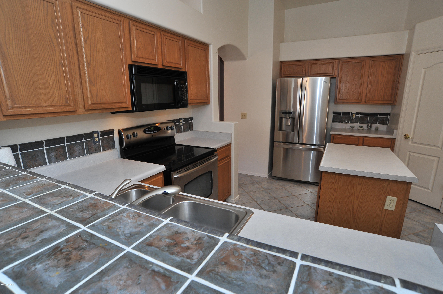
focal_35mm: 18
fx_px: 221
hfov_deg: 90.0
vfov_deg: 67.3
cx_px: 222
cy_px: 147
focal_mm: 18
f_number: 10
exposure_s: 1/30
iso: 1000
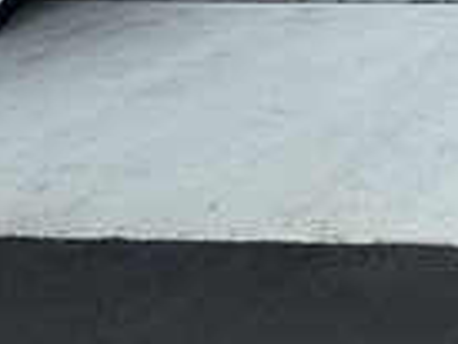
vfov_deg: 16.6
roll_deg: -0.4
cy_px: -337
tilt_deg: +4.2
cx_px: 864
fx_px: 900
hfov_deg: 19.5
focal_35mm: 68
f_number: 2.2
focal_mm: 2.22
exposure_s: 1/956
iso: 40
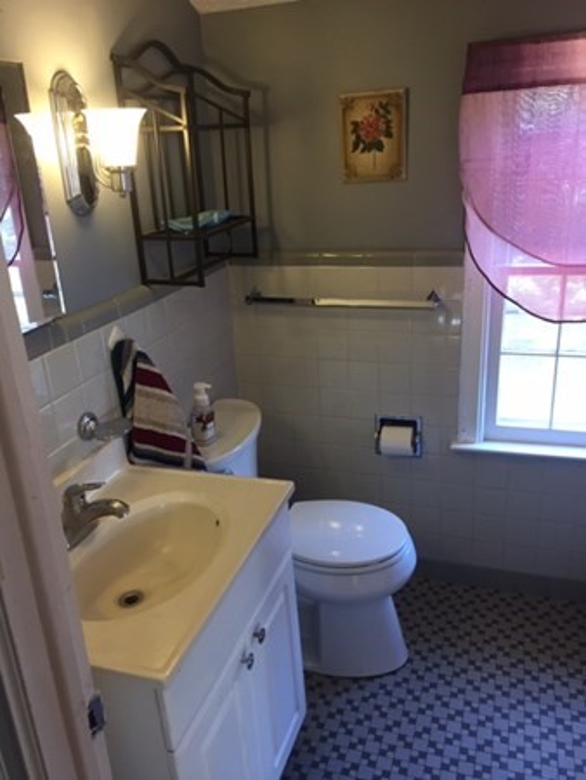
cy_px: 390
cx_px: 293
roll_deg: +3.3
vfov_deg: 61.6
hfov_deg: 48.3
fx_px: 654
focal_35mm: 29
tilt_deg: -21.2
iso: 80
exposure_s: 1/30
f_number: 2.2
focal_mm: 4.15
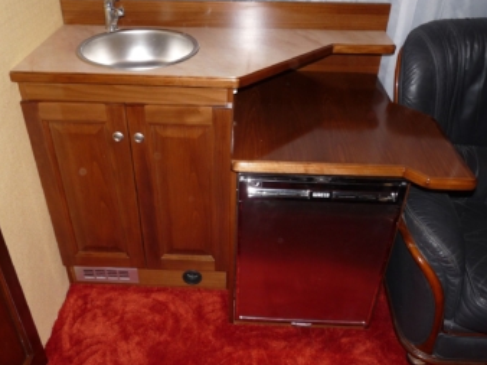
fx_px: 450
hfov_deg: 56.8
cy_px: 177
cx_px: 233
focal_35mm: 32
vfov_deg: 44.1
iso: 100
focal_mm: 4.8
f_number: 2.8
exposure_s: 1/30
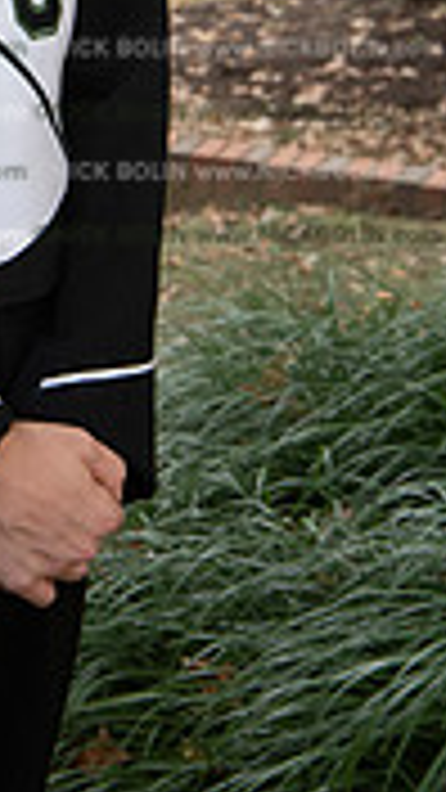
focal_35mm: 134
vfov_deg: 15.4
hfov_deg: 8.9
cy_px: -198
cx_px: -180
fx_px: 2817
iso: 800
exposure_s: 1/100
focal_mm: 50
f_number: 8
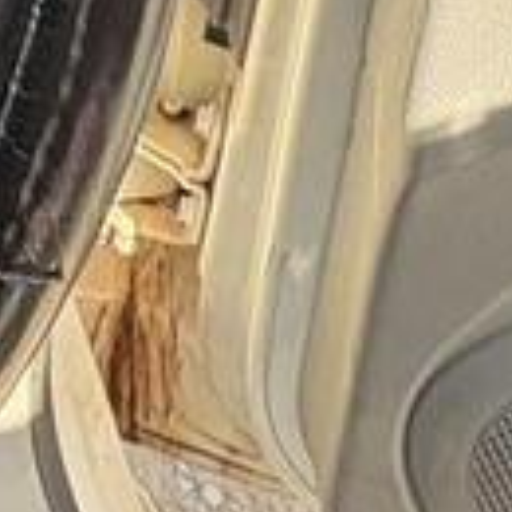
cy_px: -102
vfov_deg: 19.2
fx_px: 1422
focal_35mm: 85
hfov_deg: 14.3
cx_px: -697
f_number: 2.2
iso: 125
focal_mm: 2.22
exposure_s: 1/116
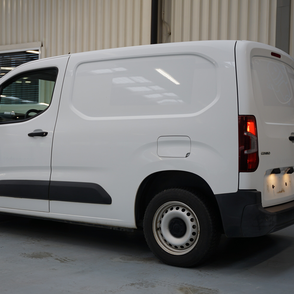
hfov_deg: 31.2
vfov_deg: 31.3
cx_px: 119
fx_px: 525
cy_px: 147
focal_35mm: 55
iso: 125
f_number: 2.8
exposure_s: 1/60
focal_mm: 42.5
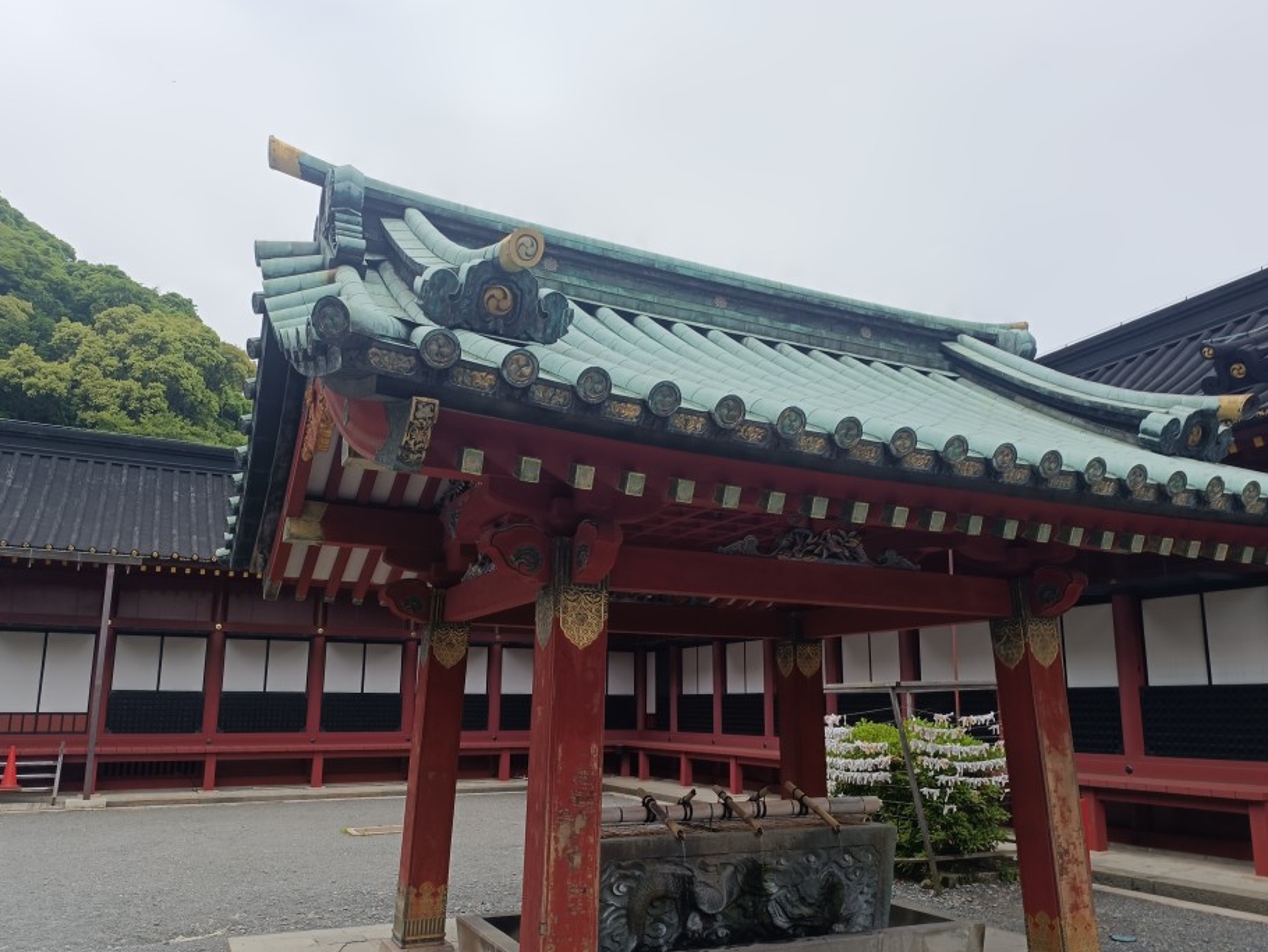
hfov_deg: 65.3
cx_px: 644
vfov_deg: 51.3
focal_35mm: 27
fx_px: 989
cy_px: 521
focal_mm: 6.14
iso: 63
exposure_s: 1/100
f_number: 1.65
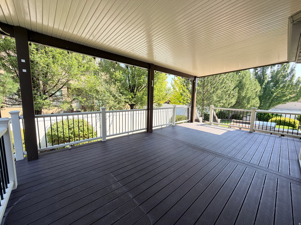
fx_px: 122
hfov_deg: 102.1
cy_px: 112
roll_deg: -1.1
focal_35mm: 14
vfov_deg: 85.7
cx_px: 150
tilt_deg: -8.0
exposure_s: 1/225
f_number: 2.2
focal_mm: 2.22
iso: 50
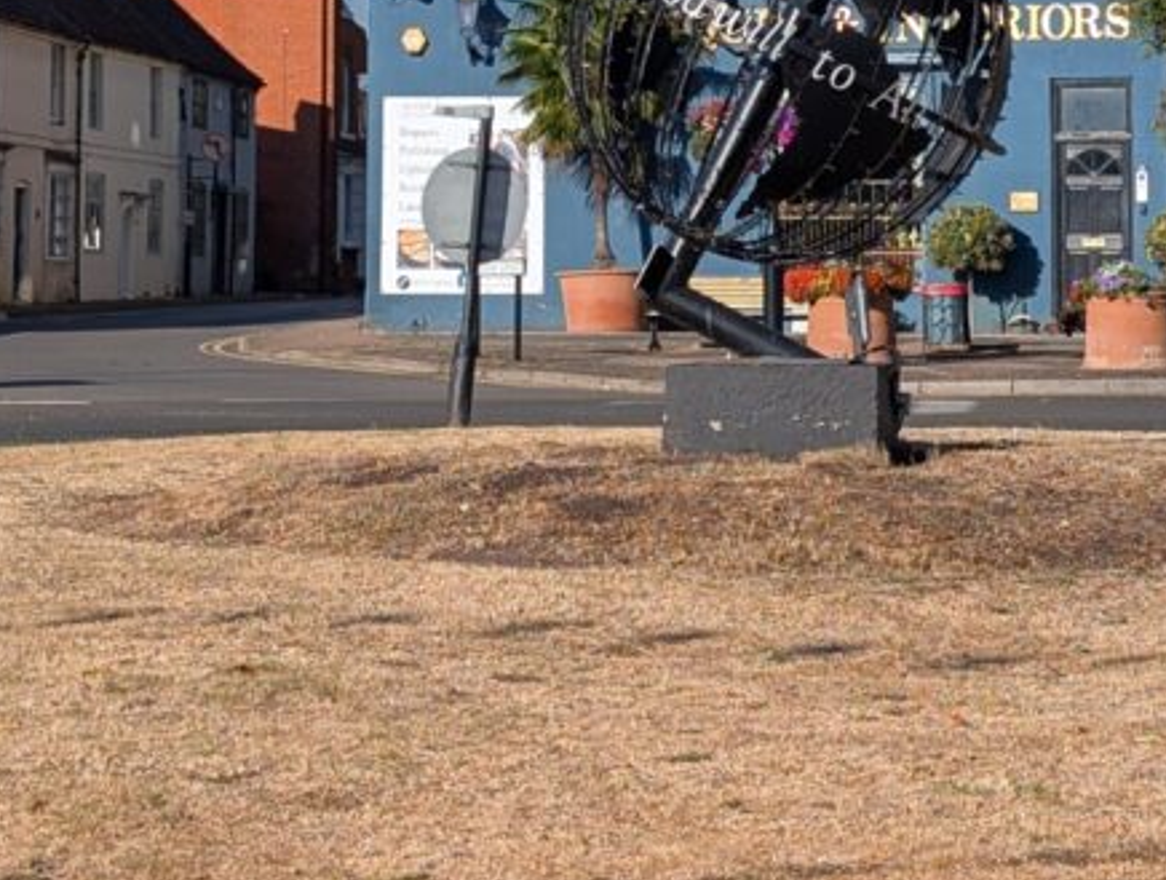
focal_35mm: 115
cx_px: 760
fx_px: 3882
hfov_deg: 17.0
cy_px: -122
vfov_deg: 12.7
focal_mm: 6.9
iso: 19
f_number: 1.68
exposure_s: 1/1311
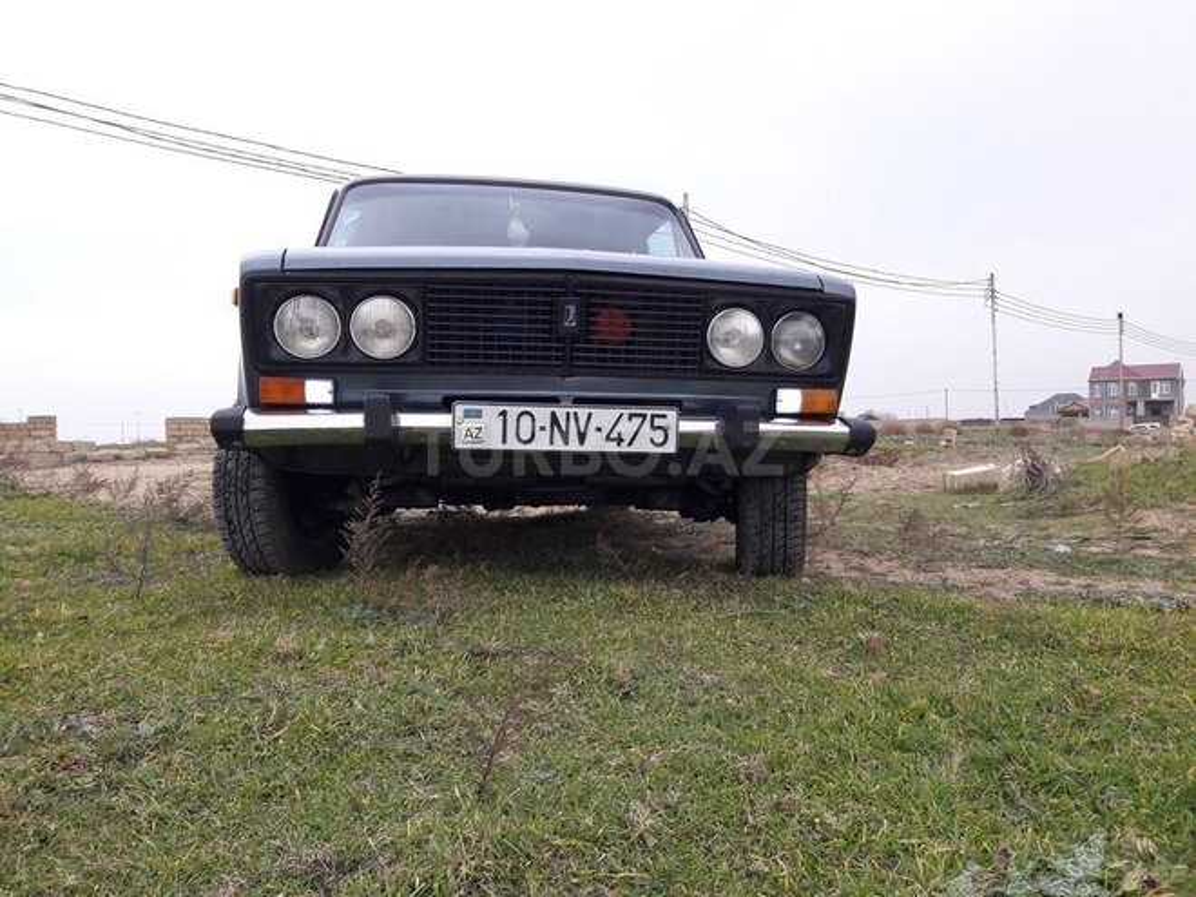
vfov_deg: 49.7
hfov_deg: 63.4
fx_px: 967
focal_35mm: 28
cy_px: 448
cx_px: 598
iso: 40
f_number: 1.9
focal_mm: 3.7
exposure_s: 1/100
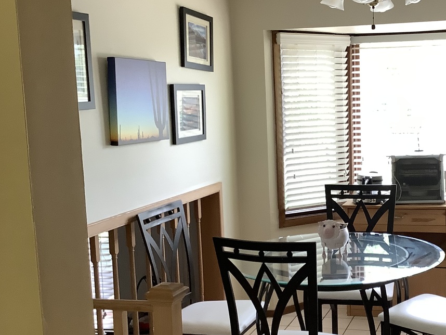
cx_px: 345
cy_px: 195
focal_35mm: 52
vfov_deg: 28.0
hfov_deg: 35.8
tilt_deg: -9.9
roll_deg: +0.7
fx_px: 670
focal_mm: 3.3
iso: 125
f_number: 2.4
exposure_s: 1/60
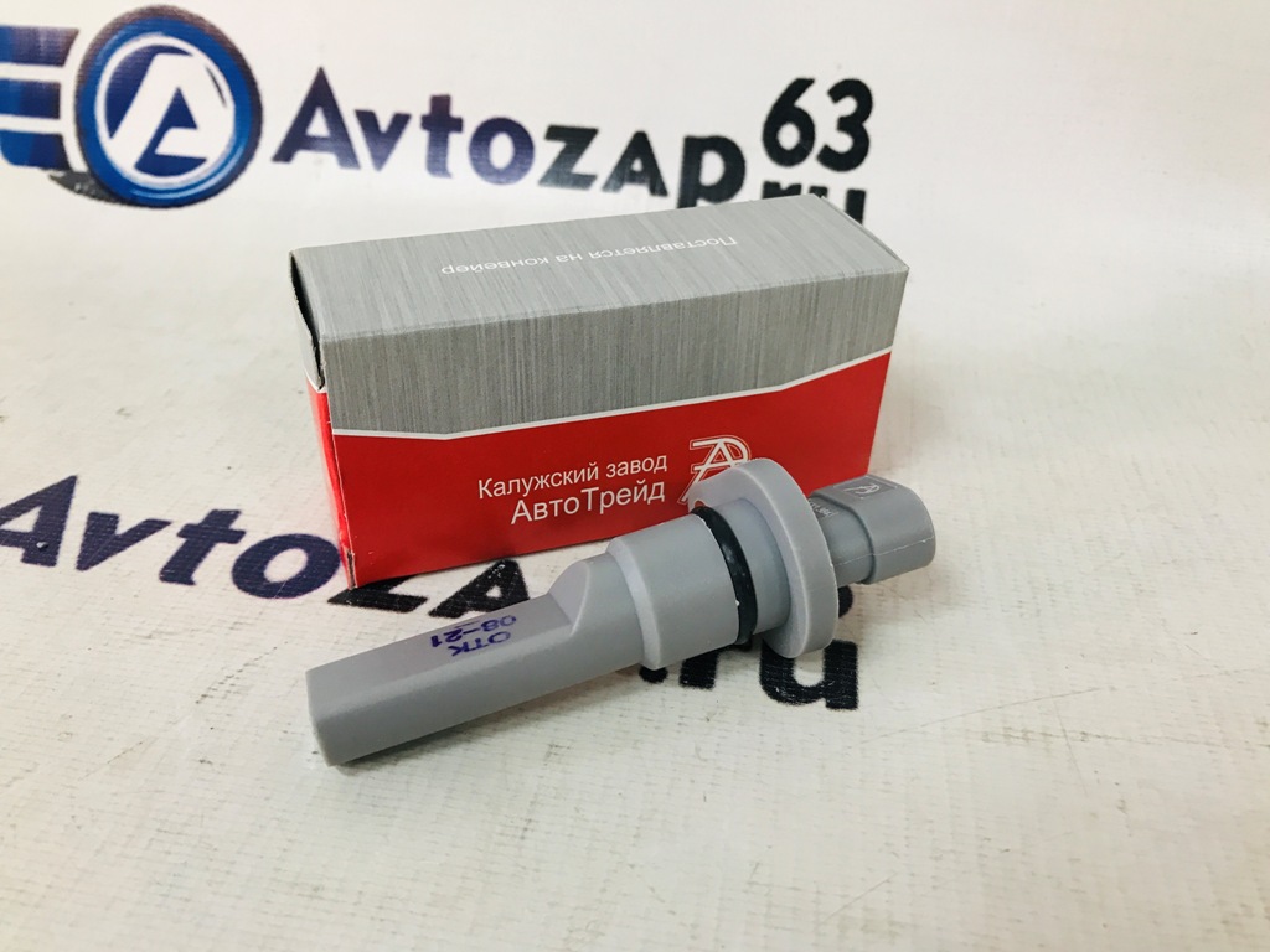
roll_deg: -1.3
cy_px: 476
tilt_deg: -31.4
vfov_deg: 49.7
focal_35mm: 28
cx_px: 635
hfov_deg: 63.4
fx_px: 1027
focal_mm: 3.99
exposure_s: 1/20
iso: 40
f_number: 1.8
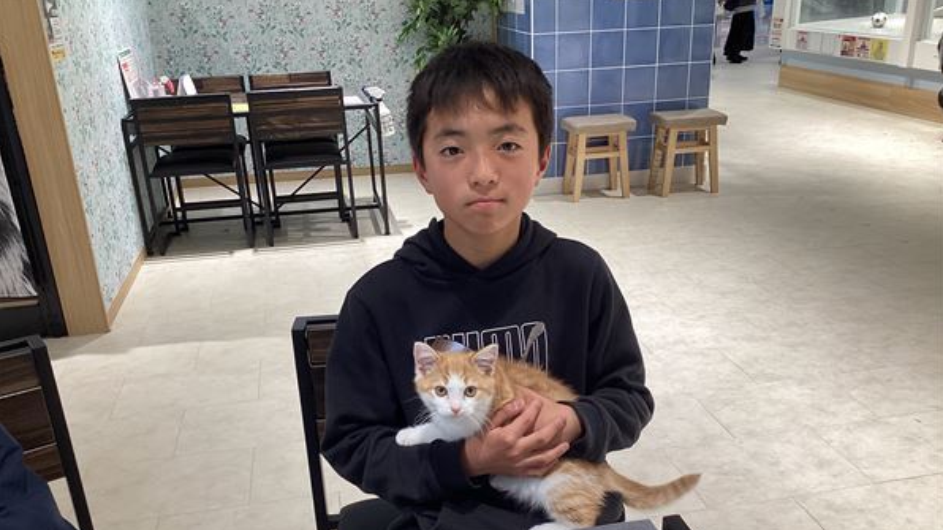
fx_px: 850
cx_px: 472
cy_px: 350
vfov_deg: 34.3
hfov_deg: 58.0
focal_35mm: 34
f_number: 2.4
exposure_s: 1/60
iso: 80
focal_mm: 3.3
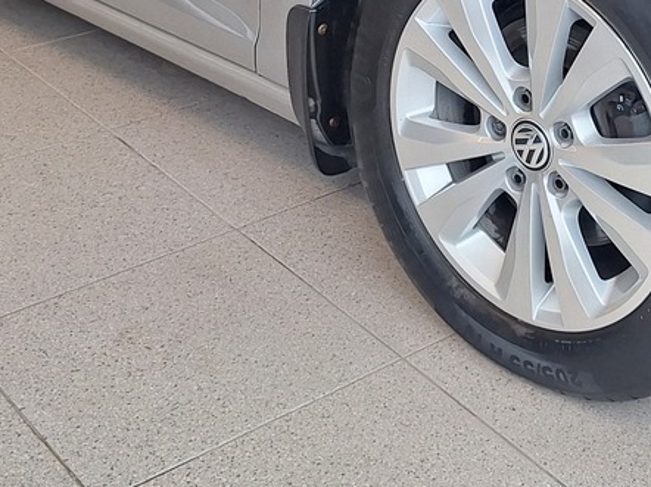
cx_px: 520
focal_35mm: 75
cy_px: -82
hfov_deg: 25.6
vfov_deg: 18.7
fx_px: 1410
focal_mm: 5.54
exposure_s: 1/149
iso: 40
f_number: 1.8
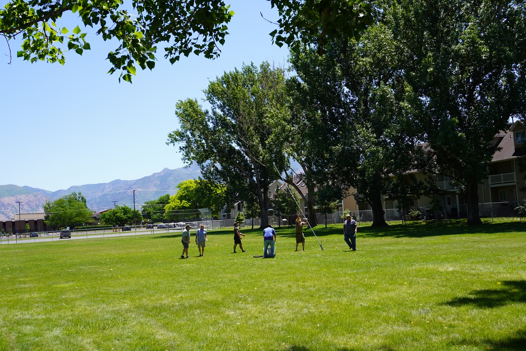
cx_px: 263
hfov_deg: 51.3
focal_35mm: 38
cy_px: 176
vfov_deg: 35.5
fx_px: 548
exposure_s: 1/125
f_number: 9
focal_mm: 25
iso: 100
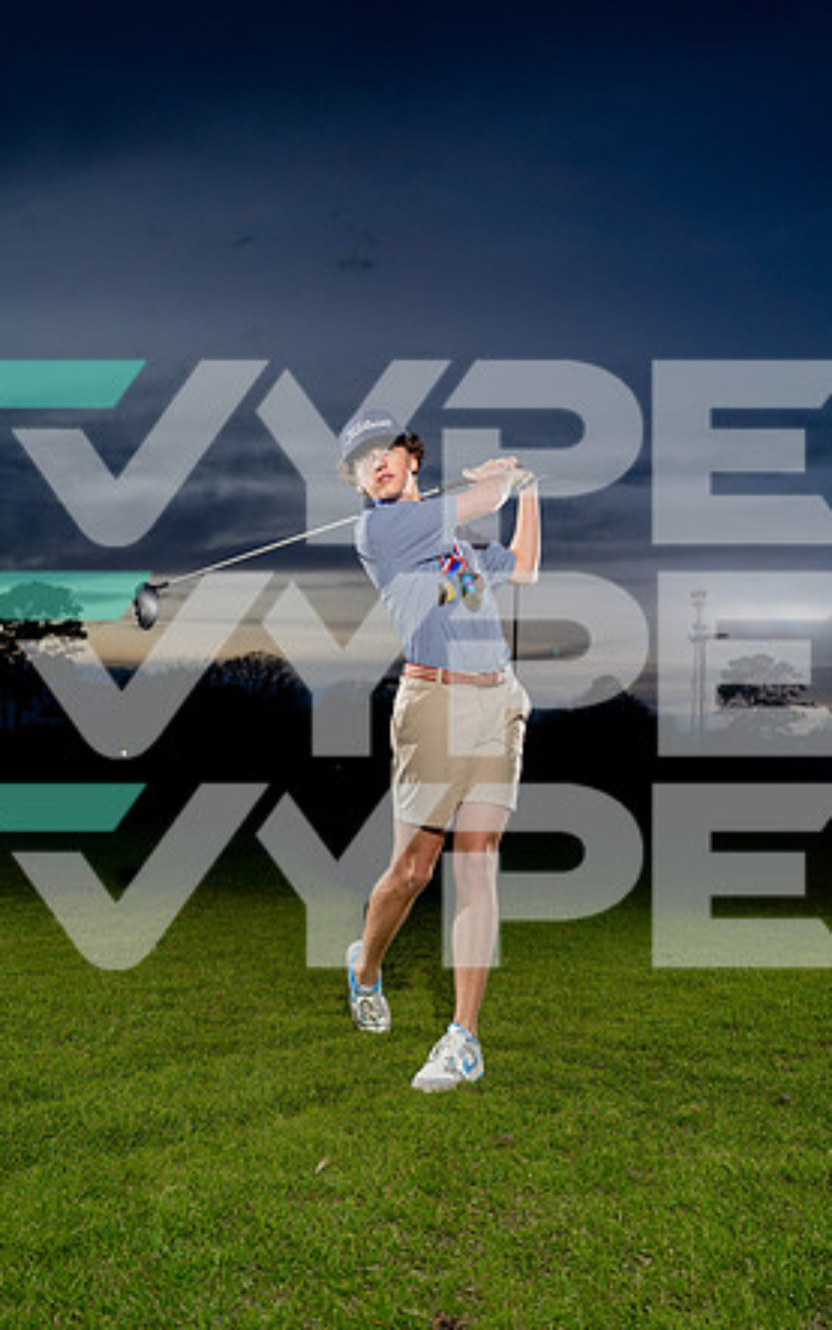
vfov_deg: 64.6
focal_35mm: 29
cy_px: 667
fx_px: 1052
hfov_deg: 43.2
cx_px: 414
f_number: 4
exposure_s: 1/250
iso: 400
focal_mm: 28
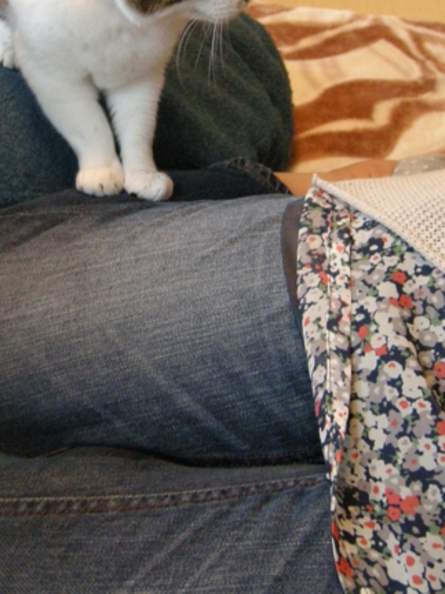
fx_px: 1115
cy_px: 208
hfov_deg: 22.4
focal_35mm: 65
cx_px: 134
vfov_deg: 29.7
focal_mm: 7.5
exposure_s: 1/29.5
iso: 400
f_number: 2.7
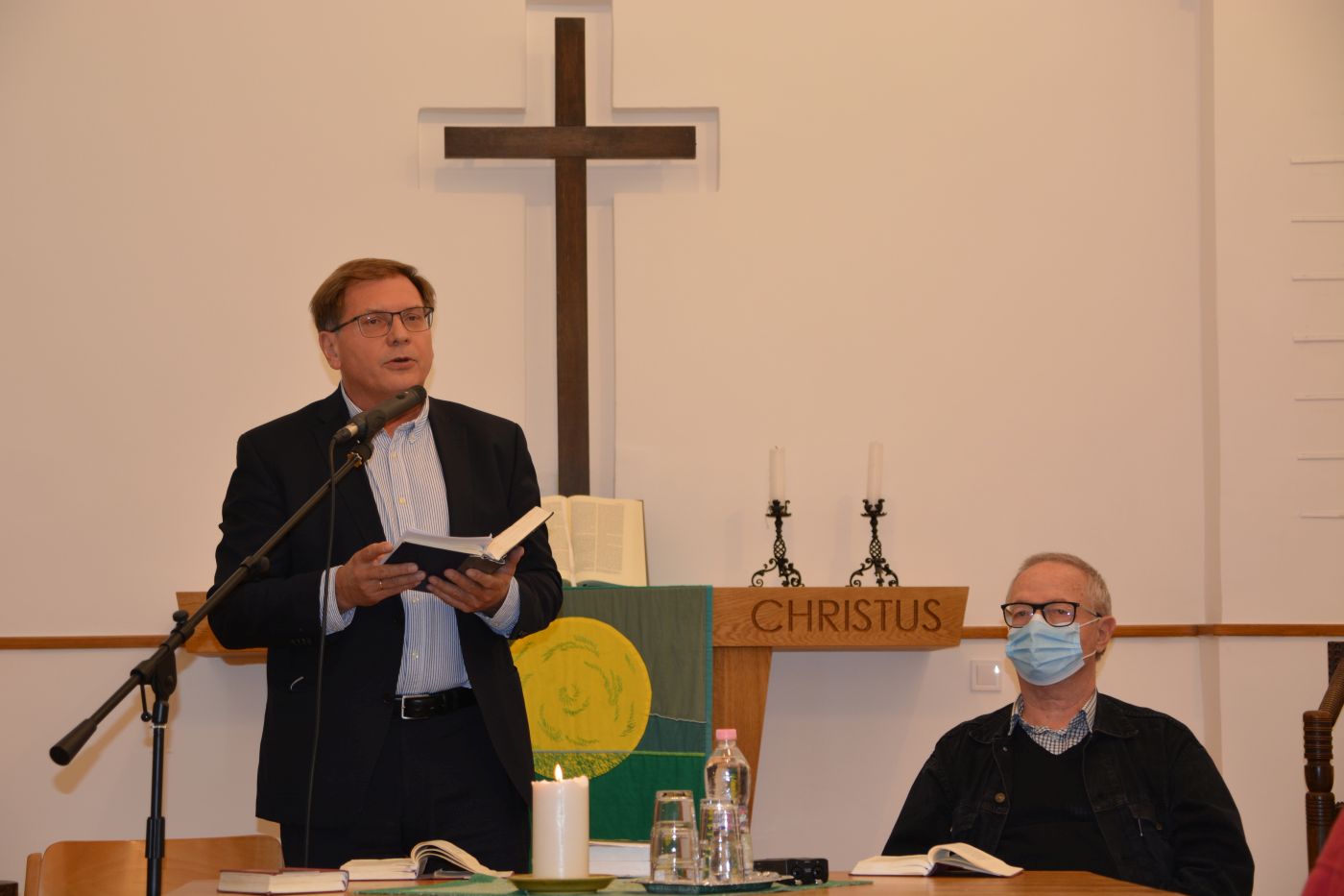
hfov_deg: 26.0
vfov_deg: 17.5
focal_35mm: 78
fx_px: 2911
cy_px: 448
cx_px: 672
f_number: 5
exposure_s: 1/60
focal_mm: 52
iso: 400
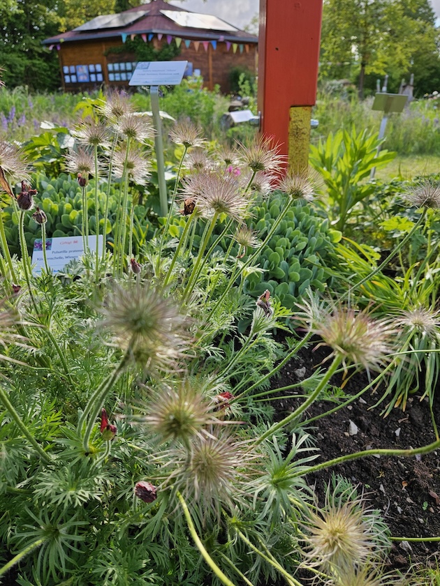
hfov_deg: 58.9
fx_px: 390
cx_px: 220
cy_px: 293
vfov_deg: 73.9
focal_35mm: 23
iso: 32
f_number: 1.8
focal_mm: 5.4
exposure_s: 1/526
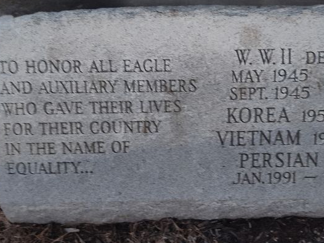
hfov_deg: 52.2
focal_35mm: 35
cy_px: 101
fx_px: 327
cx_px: 198
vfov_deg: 40.5
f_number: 1.8
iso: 2863
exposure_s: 1/30
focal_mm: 5.56
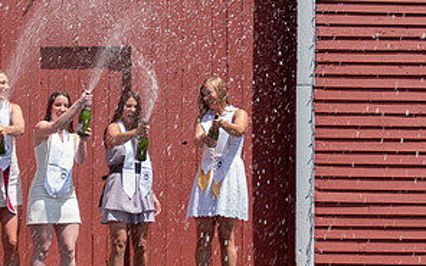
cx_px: 127
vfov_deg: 17.4
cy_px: 130
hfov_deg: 27.2
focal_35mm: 75
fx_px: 871
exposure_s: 1/250
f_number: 5.6
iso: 100
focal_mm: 25
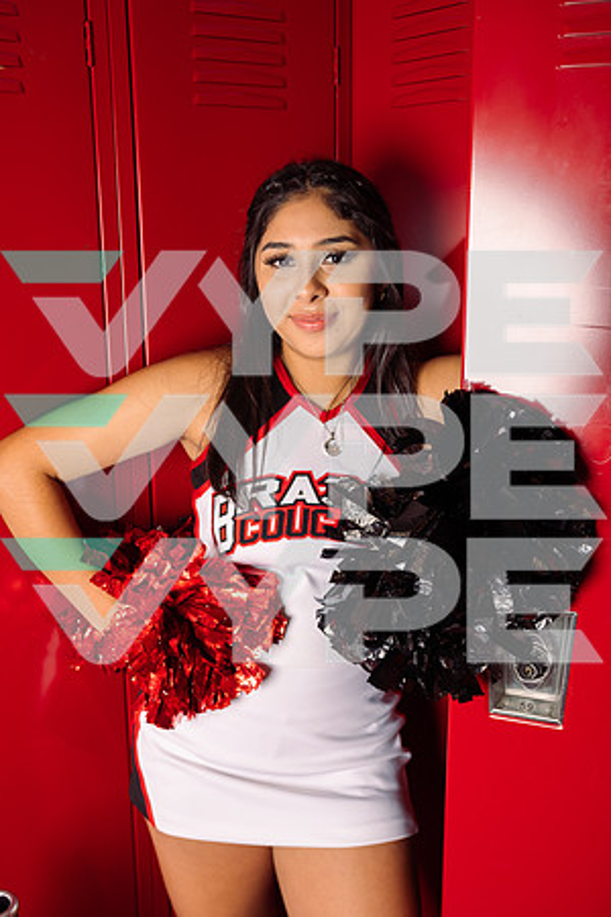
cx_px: 306
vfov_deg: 46.4
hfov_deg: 31.9
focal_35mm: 42
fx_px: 1069
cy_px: 458
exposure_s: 1/250
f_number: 5
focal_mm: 42
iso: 200
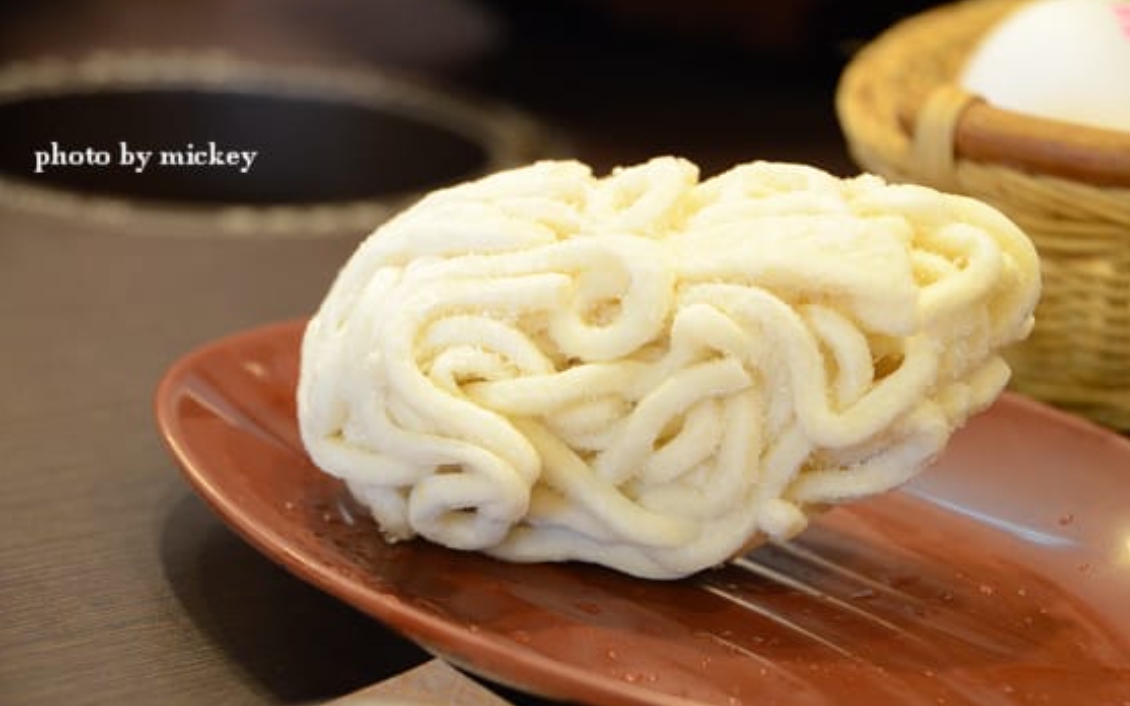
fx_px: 4342
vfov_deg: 9.3
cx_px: 564
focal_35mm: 141
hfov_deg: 14.8
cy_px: 355
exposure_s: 1/30
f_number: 5.6
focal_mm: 92
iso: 1600
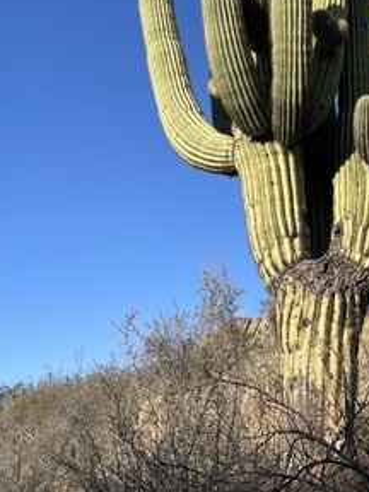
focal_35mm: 47
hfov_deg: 30.2
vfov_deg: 39.0
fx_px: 668
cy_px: 106
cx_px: 290
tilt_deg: +30.2
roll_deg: +2.7
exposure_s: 1/2092
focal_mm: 4.2
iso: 32
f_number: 1.6
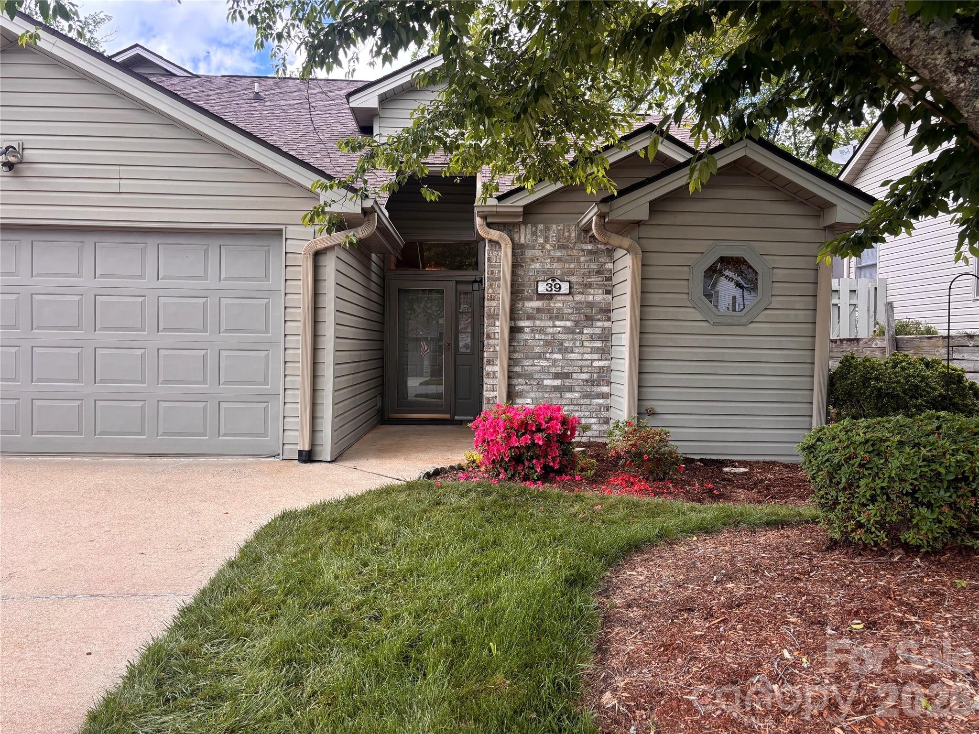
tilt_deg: -1.3
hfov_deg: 67.3
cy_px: 367
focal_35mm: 26
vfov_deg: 53.1
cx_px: 490
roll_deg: -1.5
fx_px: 735
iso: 50
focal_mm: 5.96
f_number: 1.6
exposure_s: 1/421
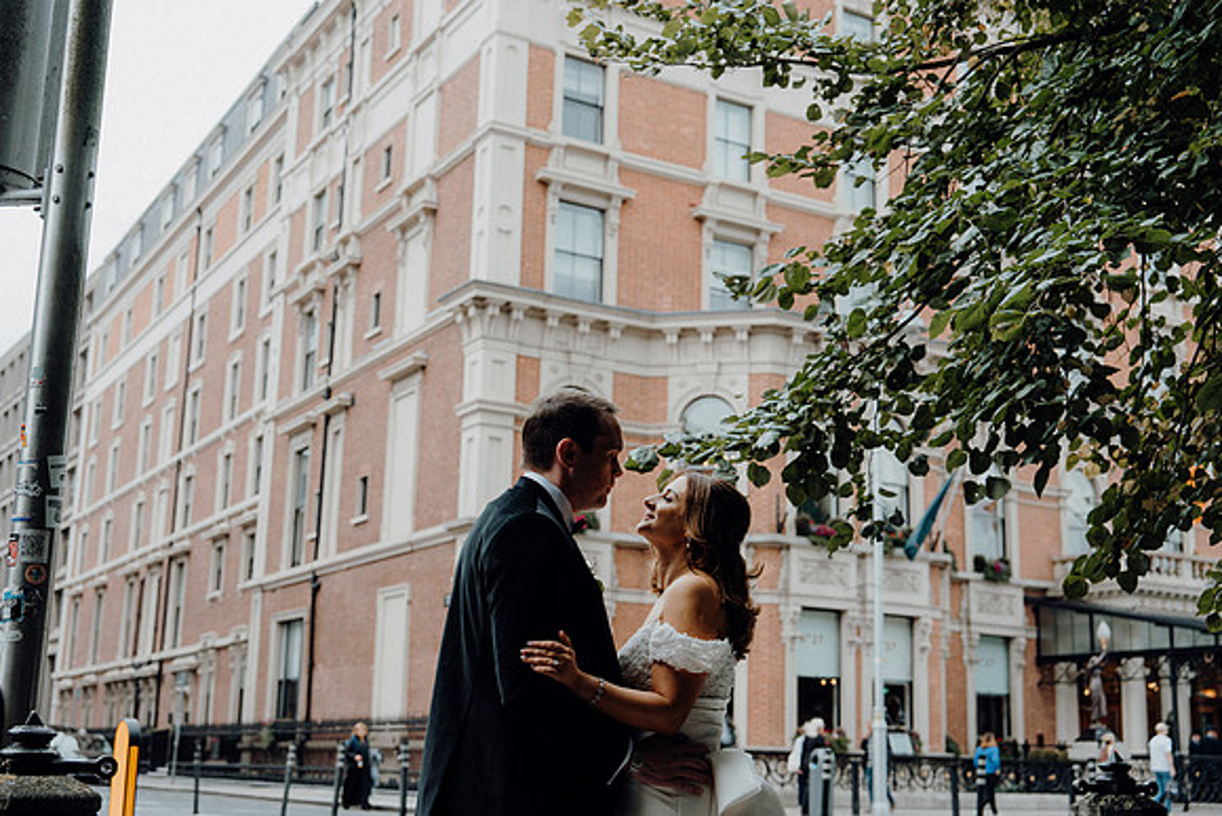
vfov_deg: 28.7
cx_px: 611
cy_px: 408
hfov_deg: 41.9
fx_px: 1596
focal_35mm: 47
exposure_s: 1/250
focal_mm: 47
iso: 200
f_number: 3.5
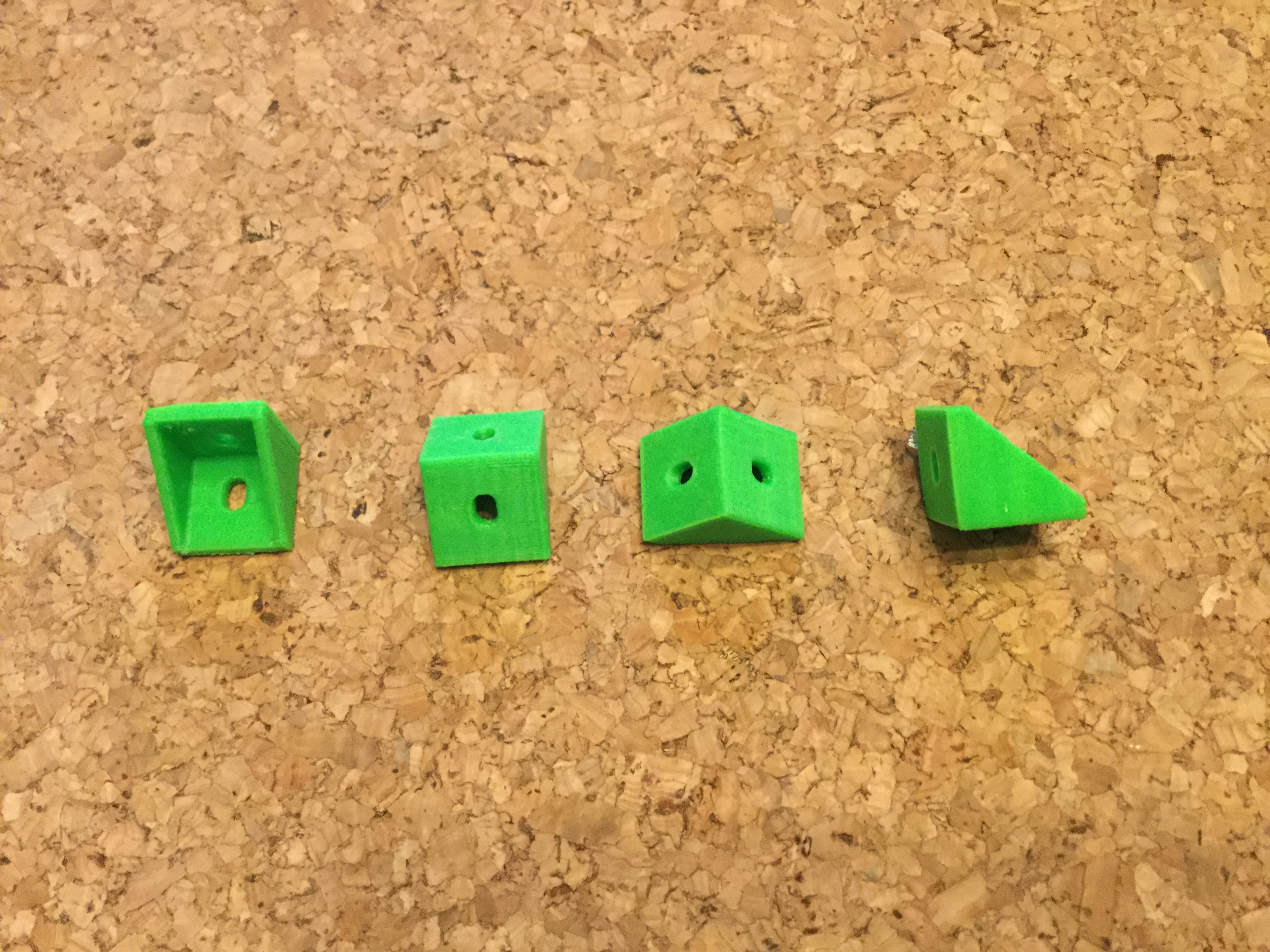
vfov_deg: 45.4
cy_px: 476
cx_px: 635
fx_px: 1137
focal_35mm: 31
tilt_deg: -70.8
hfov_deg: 58.4
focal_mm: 3.3
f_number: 2.4
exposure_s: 1/17
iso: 200
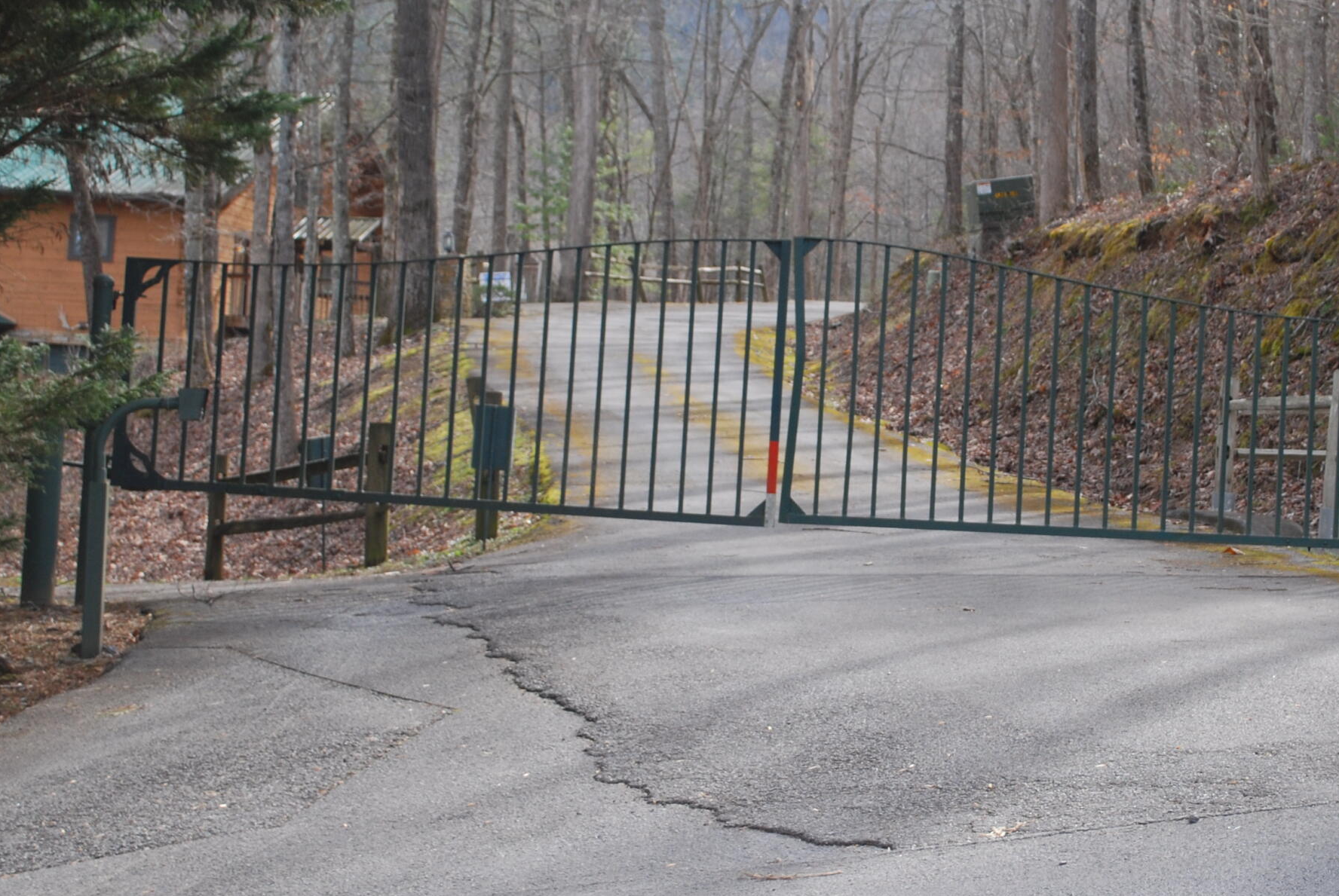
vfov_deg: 18.0
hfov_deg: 26.4
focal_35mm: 76
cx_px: 948
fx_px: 2830
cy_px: 413
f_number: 5
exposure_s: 1/200
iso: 200
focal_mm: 30
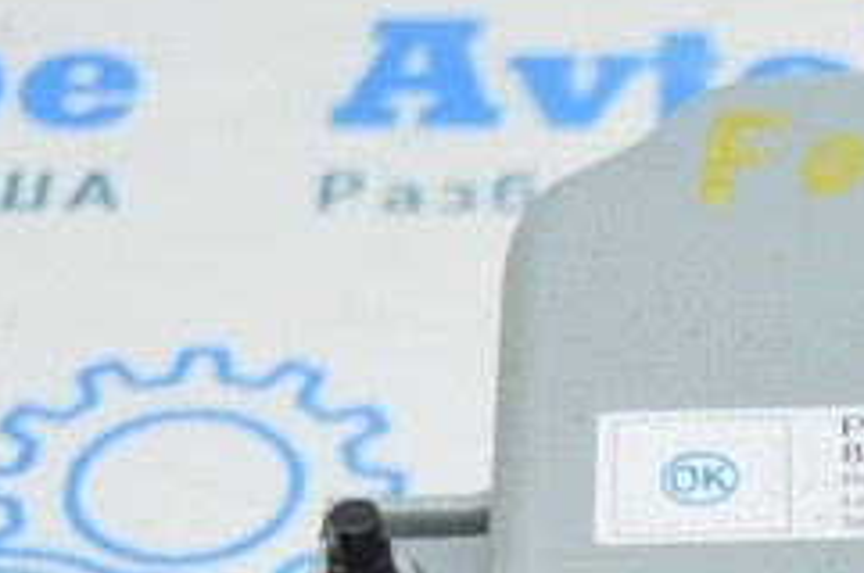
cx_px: 907
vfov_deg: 6.9
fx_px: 4578
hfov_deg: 10.7
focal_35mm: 191
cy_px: 1108
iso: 400
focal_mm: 30
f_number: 4.2
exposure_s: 1/40
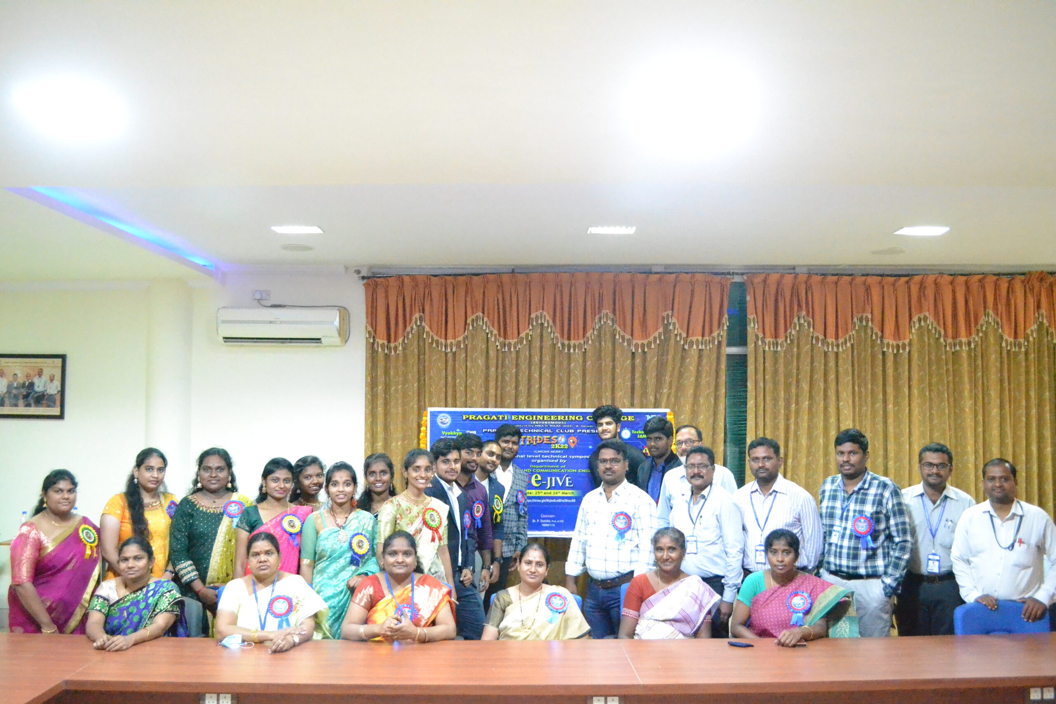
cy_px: 352
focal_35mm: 30
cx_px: 528
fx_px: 880
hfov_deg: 61.9
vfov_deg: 43.6
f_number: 3.8
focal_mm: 20
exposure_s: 1/80
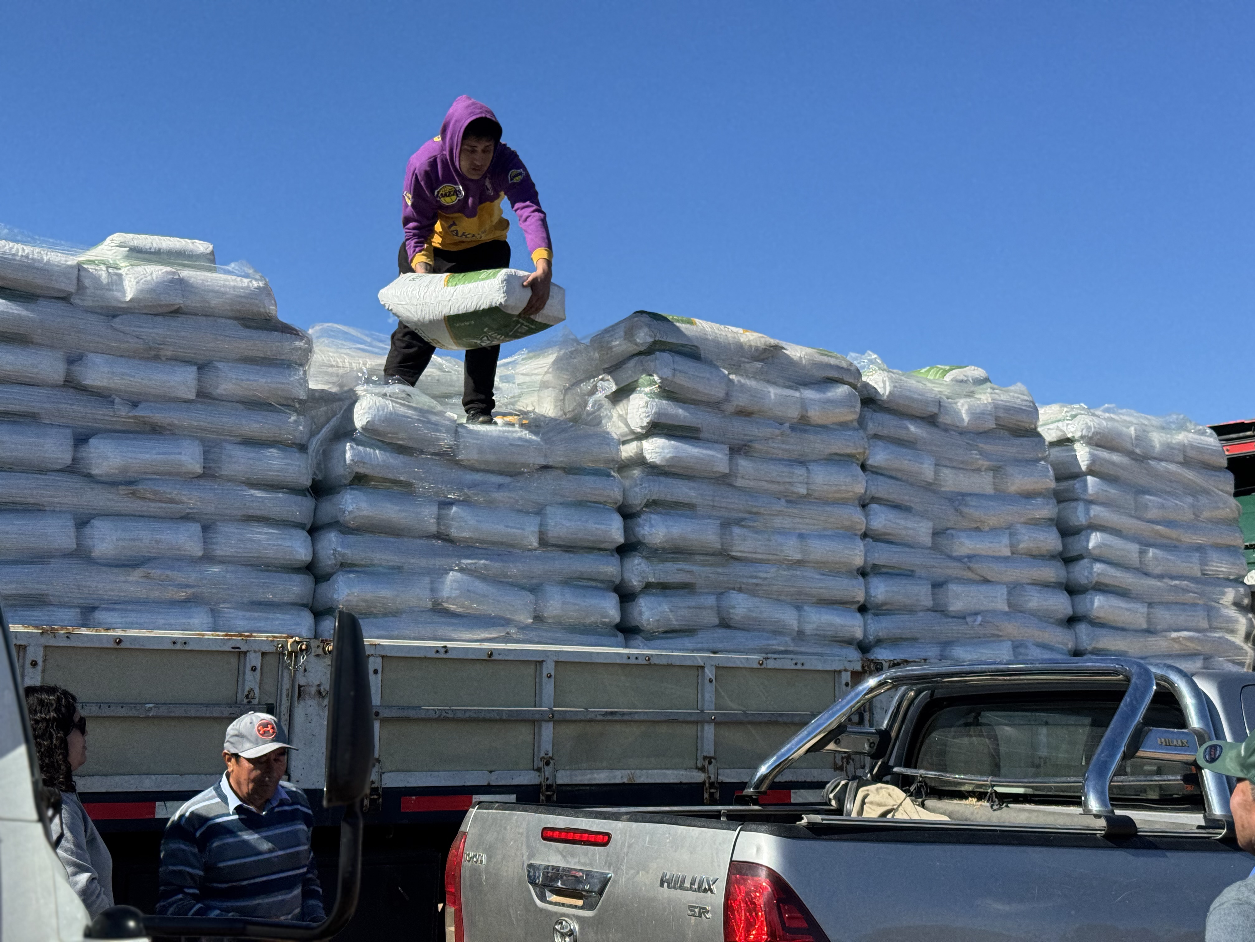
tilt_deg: +8.7
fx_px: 1740
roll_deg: +0.9
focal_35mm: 48
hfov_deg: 39.7
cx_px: 628
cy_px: 471
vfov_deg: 30.3
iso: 64
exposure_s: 1/4608
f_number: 1.78
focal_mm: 6.76
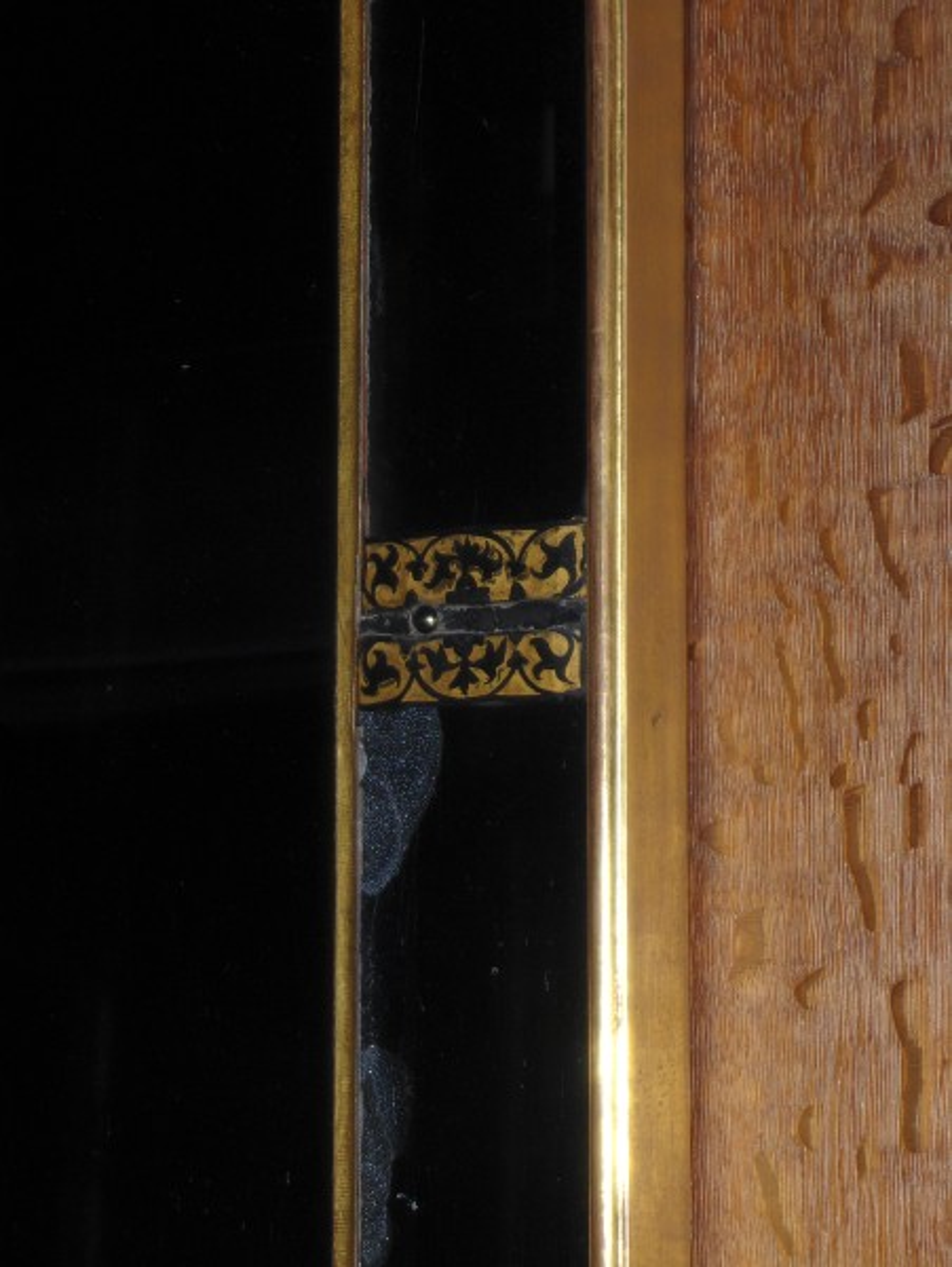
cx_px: 476
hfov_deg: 14.1
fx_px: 3845
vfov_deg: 18.7
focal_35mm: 105
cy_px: 634
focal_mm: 22.5
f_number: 5
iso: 100
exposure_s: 1/125
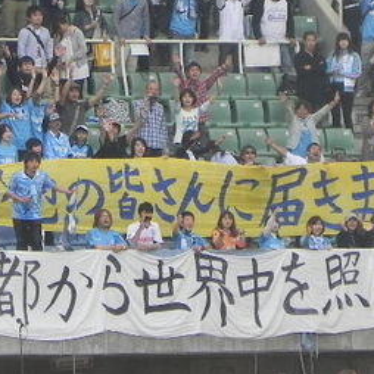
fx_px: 9913
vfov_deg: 2.2
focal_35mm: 811
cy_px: 57
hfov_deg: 2.2
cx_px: -10
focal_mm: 51.8
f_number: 5
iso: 160
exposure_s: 1/219
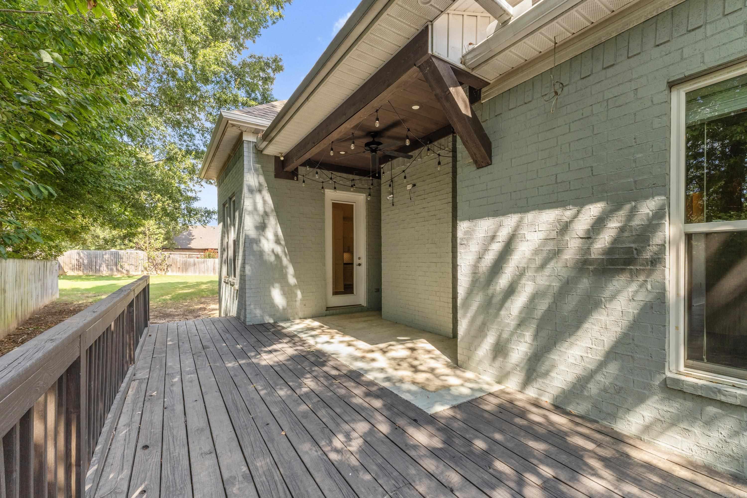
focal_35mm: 15
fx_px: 311
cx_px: 374
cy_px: 249
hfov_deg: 100.4
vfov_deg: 77.3
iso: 250
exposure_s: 1/100
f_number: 8
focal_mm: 10
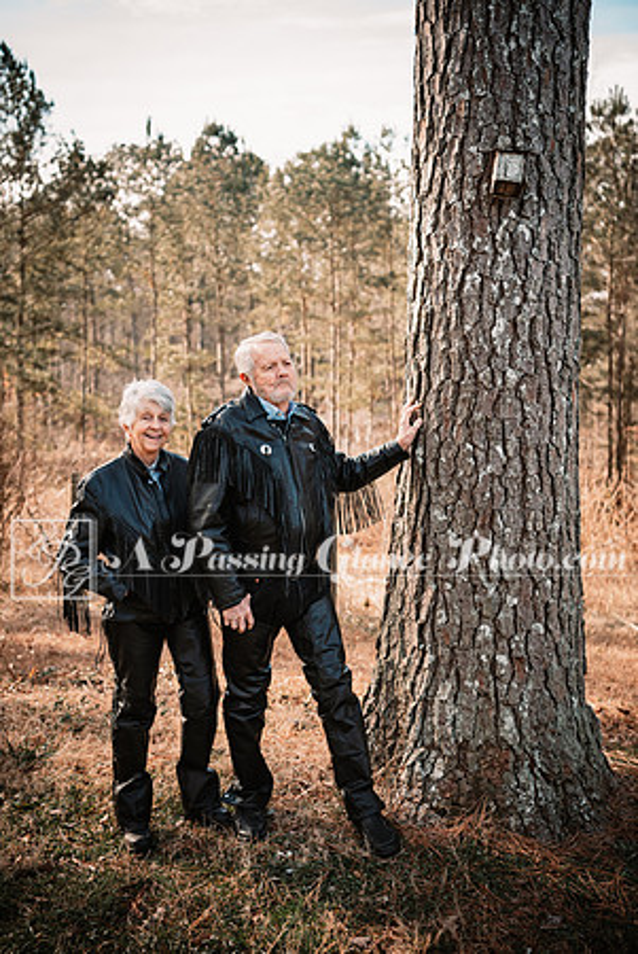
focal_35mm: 48
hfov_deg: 28.1
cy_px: 477
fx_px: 1273
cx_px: 319
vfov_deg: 41.1
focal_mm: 48
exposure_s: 1/1600
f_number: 3.2
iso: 900
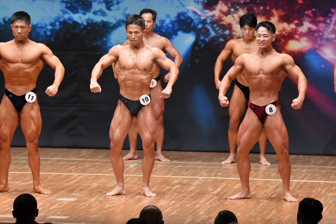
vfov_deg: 5.4
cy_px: 112
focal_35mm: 255
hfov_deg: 8.1
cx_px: 168
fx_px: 2379
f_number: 5.6
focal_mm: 170
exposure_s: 1/400
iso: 8000
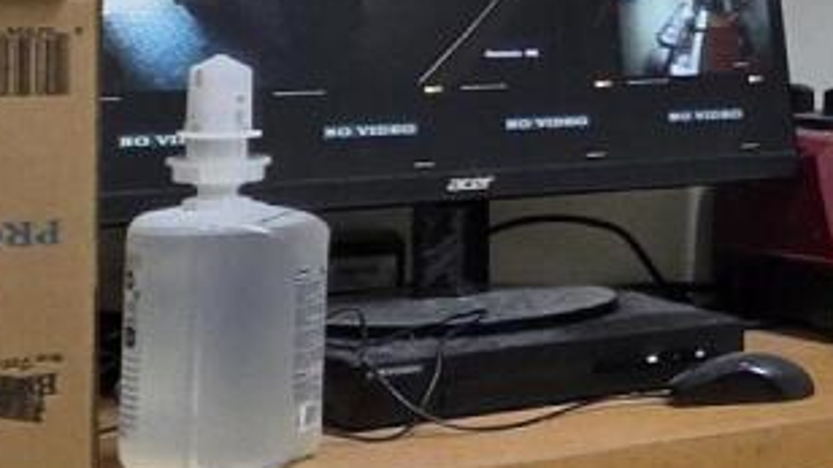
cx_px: 1771
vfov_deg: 13.0
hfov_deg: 16.3
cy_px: 49
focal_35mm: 92
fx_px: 2031
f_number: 1.9
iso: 160
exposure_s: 1/120
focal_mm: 2.2
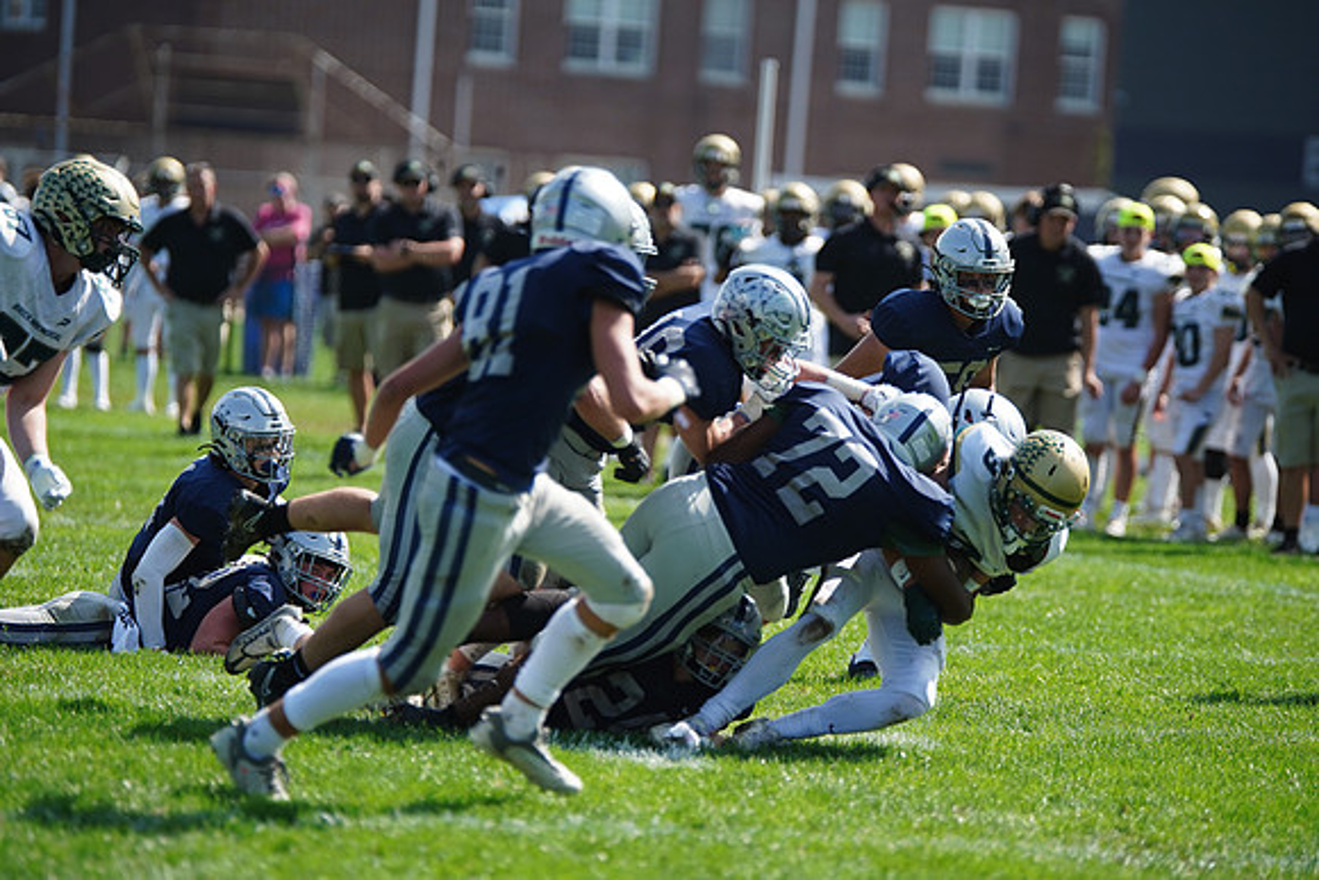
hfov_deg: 8.8
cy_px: 440
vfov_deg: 5.9
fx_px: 8575
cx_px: 660
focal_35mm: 234
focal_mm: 234
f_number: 2.8
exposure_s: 1/3200
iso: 400
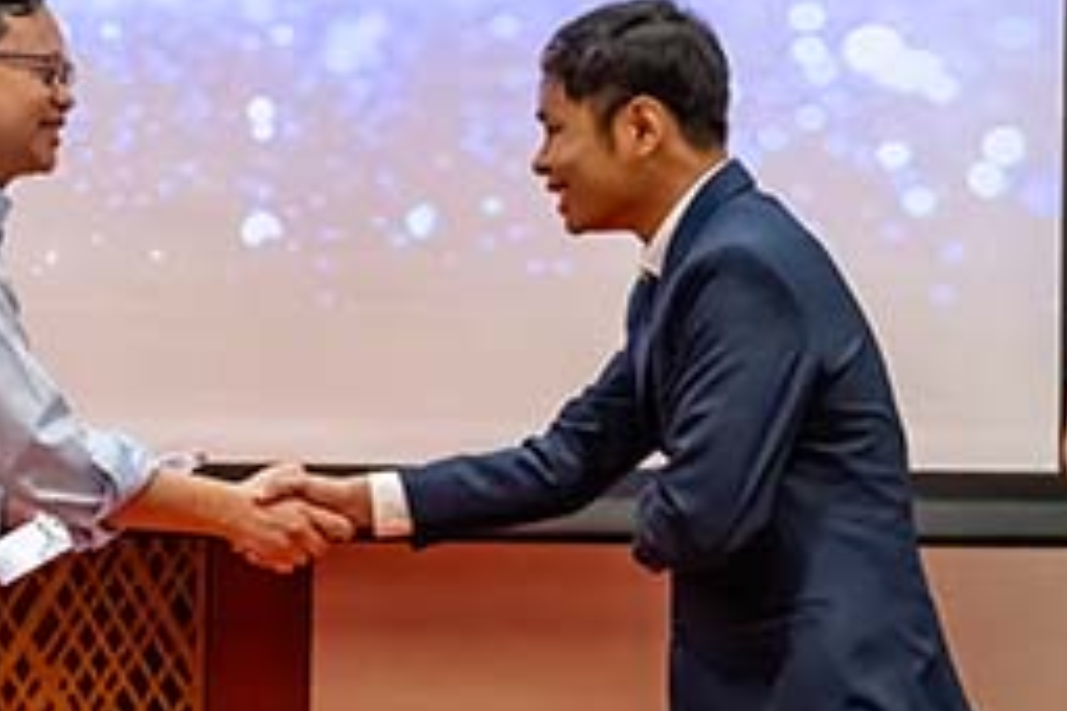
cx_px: -243
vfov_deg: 12.3
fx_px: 3286
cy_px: 217
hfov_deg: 17.5
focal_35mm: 111
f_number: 5.6
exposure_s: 1/200
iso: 5000
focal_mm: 29.5
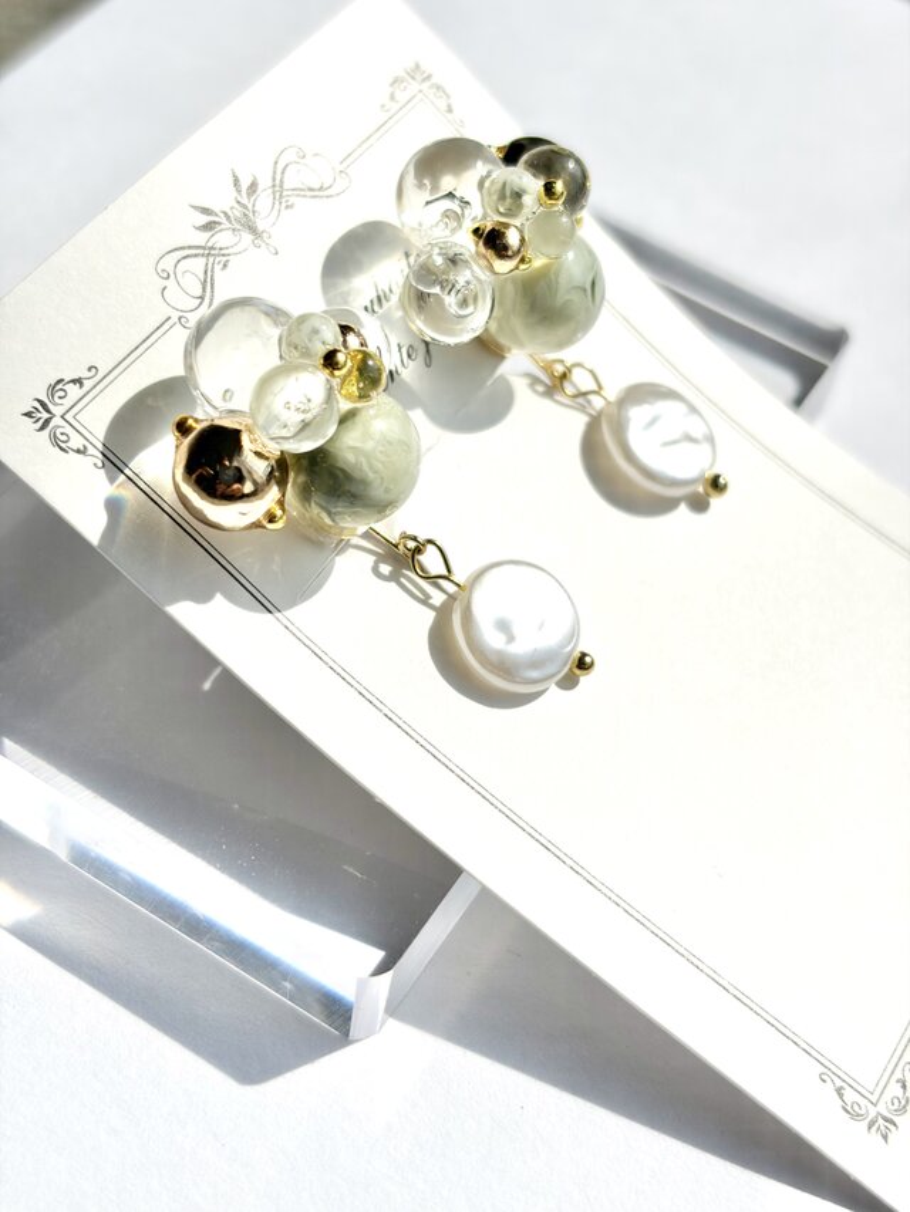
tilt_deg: -50.2
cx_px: 455
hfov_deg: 28.0
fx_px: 1822
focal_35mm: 52
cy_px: 606
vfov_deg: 36.8
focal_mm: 5.96
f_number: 1.6
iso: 40
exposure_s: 1/6369
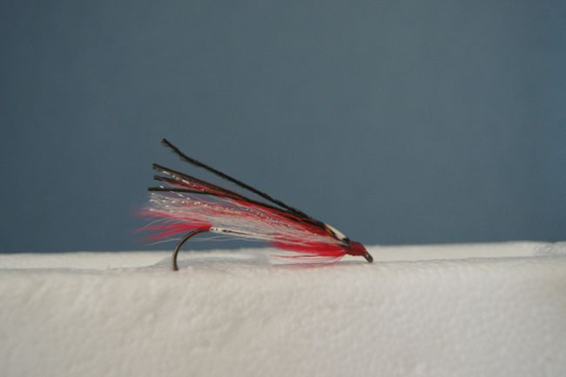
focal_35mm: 39
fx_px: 613
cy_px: 188
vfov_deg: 34.2
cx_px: 283
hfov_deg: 49.6
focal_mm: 26
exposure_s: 1/40
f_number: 4
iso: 800
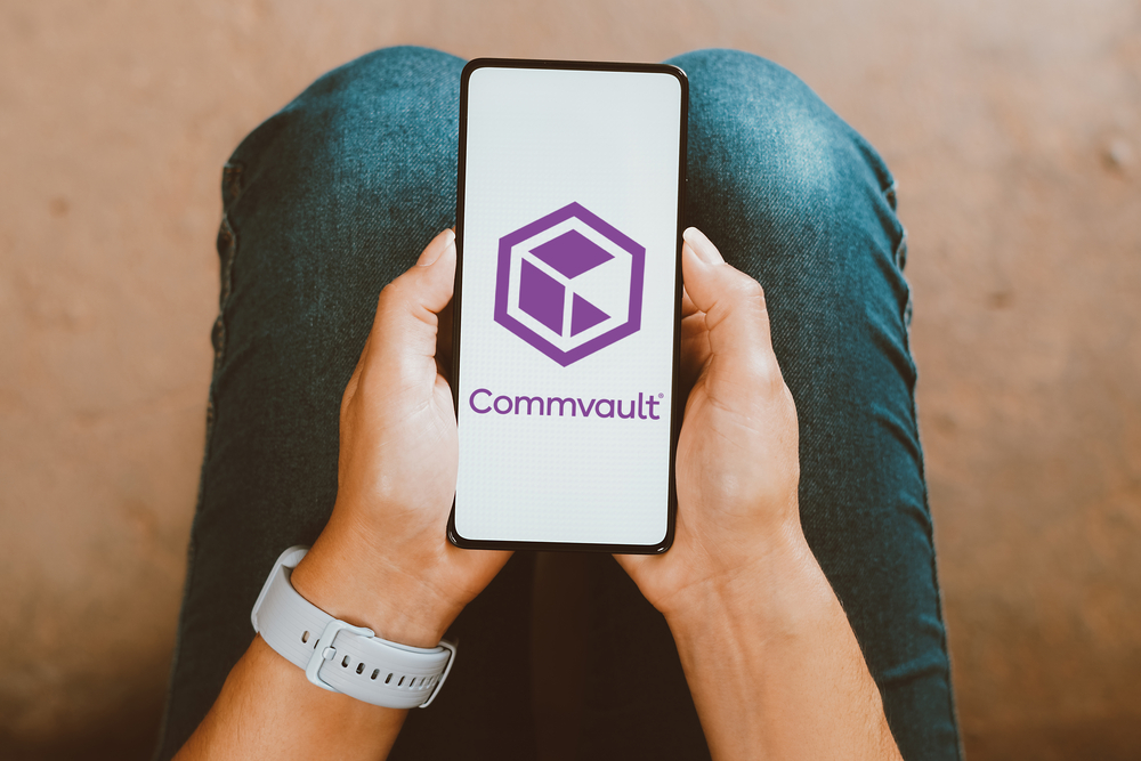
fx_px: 2377
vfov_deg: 18.2
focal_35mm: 75
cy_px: 380
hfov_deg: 27.0
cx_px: 570
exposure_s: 1/60
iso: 100
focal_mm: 50
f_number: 2.8
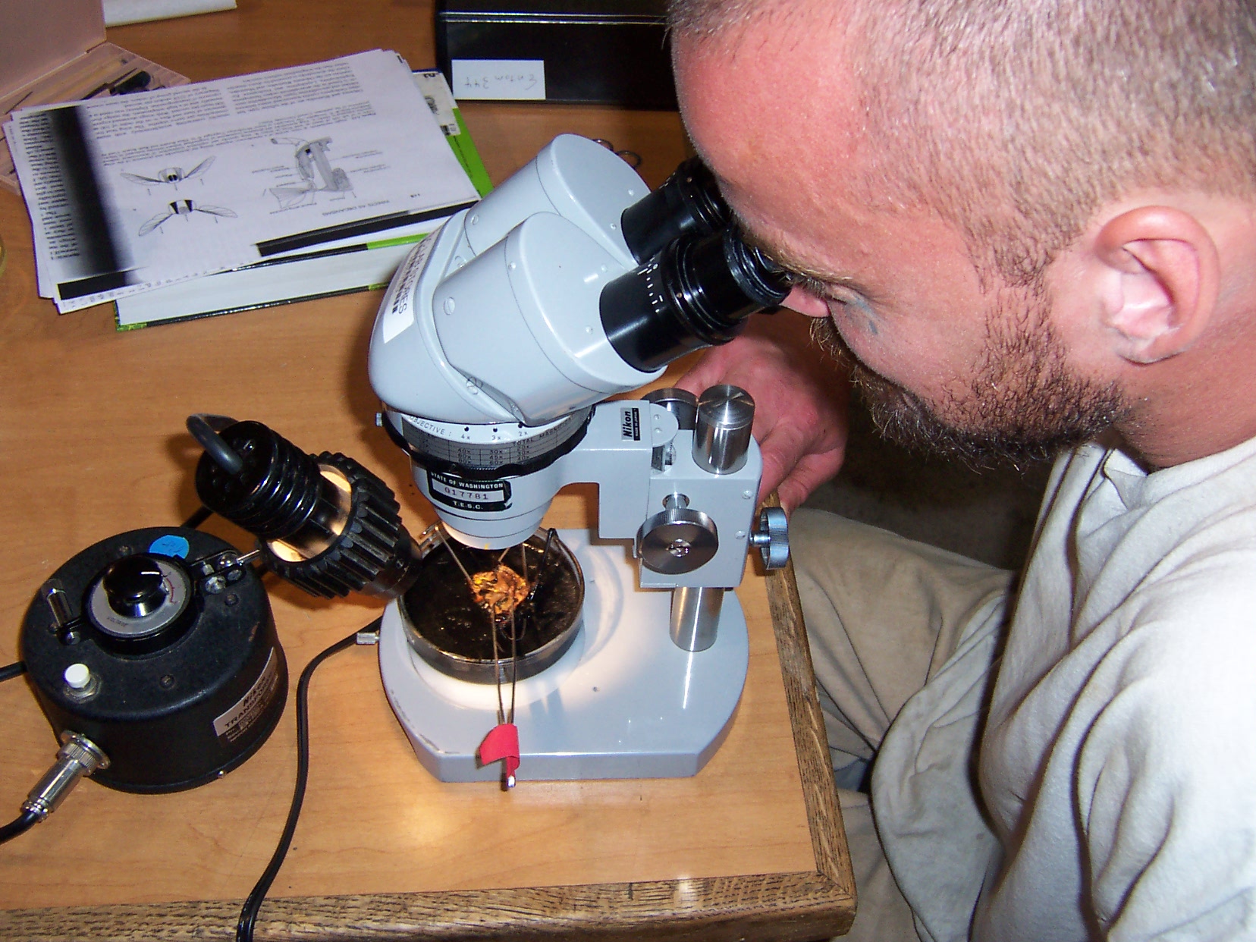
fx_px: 1306
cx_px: 628
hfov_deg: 51.4
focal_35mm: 36
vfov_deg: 39.7
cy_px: 471
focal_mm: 5.6
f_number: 2.8
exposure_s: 1/60
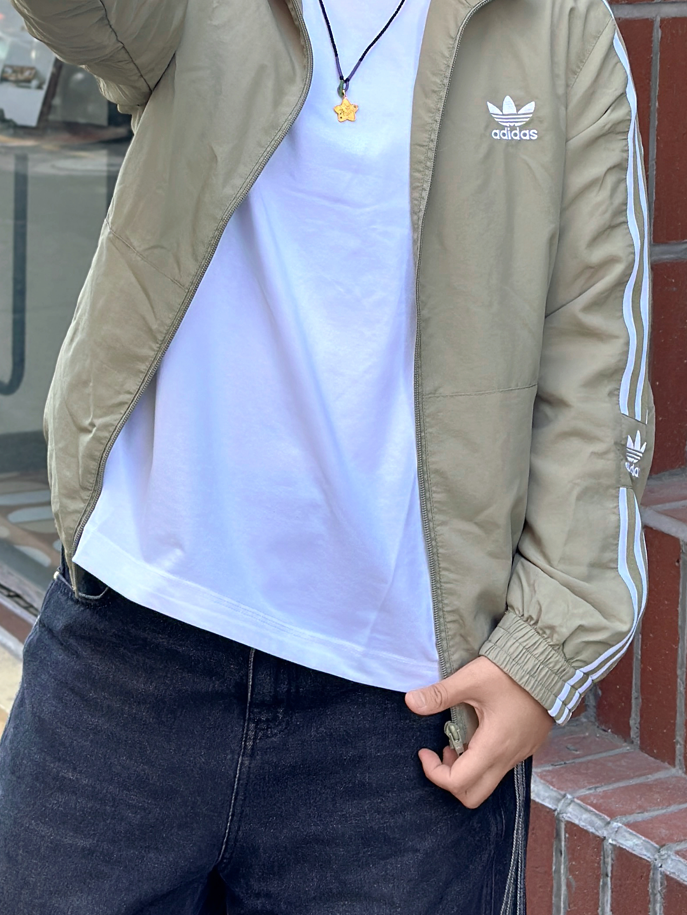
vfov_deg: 20.6
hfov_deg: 15.9
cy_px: 84
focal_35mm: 93
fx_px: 2461
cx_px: 281
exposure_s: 1/336
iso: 80
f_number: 1.78
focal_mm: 6.86
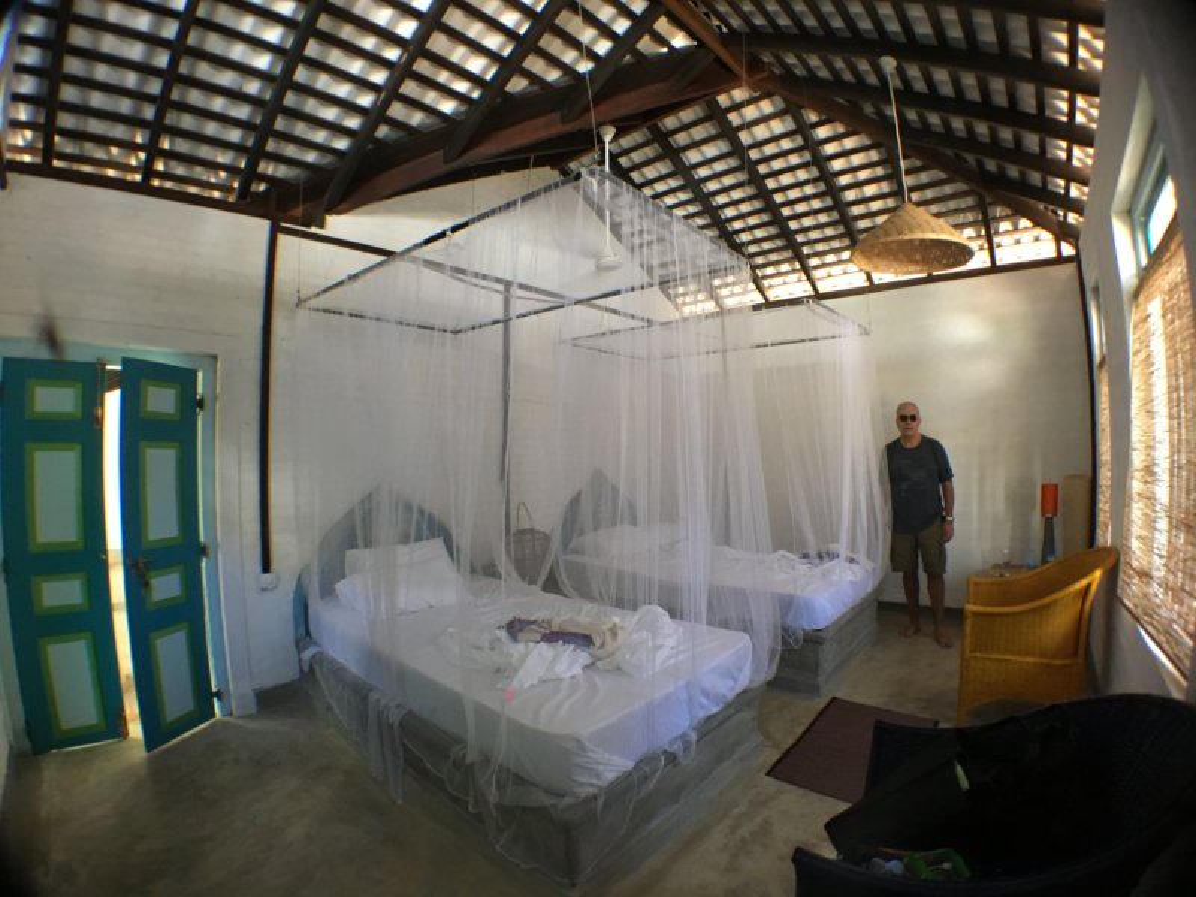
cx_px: 598
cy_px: 448
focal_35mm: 29
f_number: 2.2
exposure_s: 1/20
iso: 200
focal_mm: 4.15
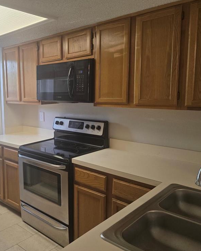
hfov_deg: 45.6
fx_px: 231
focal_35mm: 31
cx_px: 52
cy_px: 123
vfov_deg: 57.2
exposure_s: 1/120
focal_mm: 6.3
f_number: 1.7
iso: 160
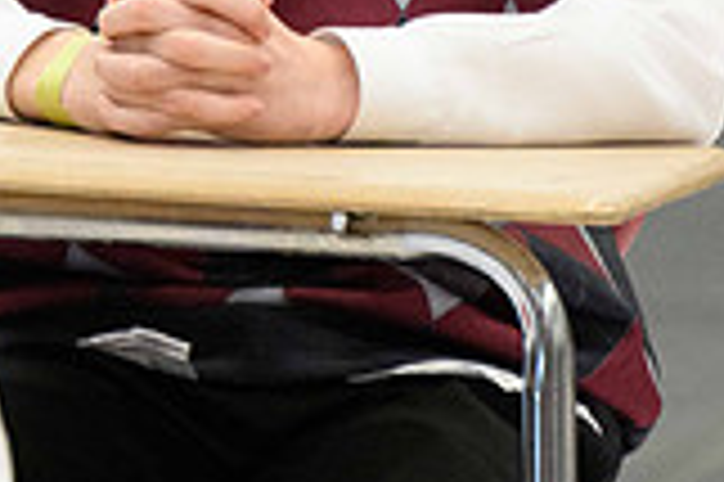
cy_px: -455
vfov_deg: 0.8
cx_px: 117
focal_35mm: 1680
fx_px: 33752
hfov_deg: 1.2
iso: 6400
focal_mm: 400
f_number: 5.6
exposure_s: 1/250
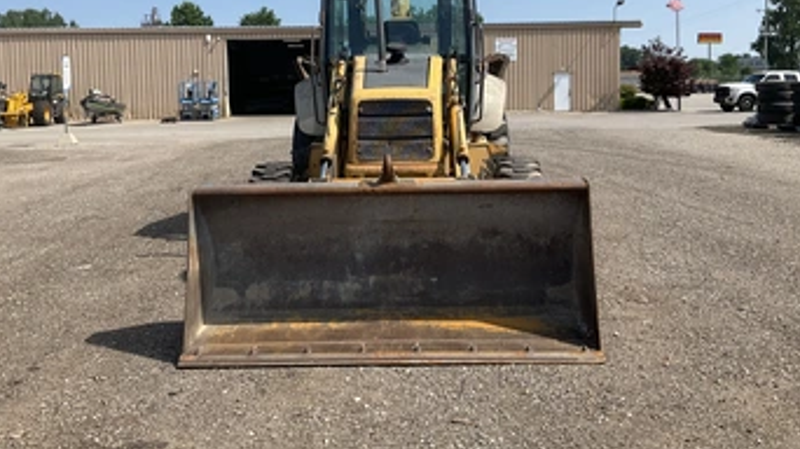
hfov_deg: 54.0
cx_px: 400
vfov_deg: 31.5
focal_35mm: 37
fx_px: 785
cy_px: 126
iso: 25
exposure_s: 1/1626
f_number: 1.8
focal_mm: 3
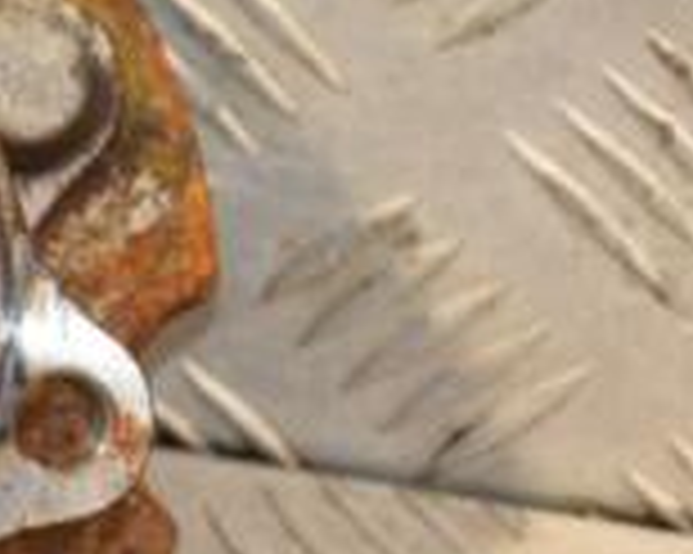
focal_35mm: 383
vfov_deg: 4.0
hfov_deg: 5.0
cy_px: 239
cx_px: -459
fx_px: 7850
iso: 800
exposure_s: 1/200
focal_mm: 70
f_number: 5.6
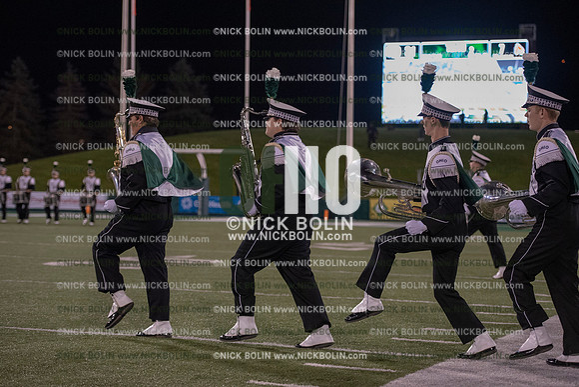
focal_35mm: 85
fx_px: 1367
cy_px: 194
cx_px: 290
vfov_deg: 16.1
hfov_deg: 23.9
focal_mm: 85
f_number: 3.2
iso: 5000
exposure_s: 1/1250
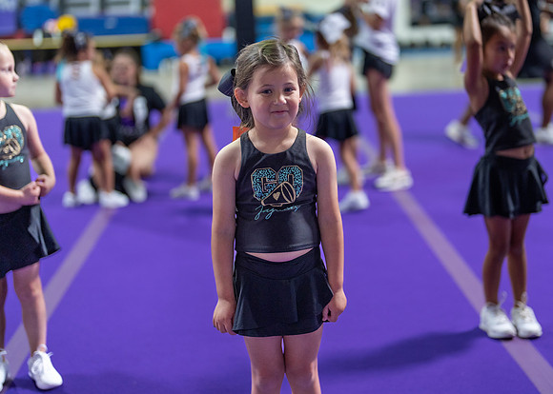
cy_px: 161
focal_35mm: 62
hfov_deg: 31.4
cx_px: 321
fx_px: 981
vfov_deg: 22.7
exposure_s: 1/320
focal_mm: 50
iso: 800
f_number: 1.2
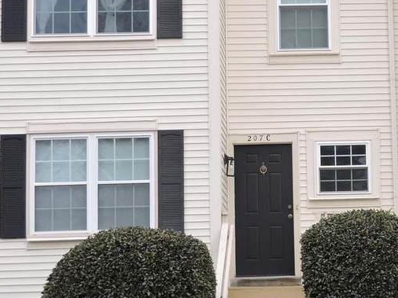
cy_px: 178
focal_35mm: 119
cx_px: 470
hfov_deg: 16.0
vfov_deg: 12.4
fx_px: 1368
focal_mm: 8.4
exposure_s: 1/320
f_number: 3.5
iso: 180
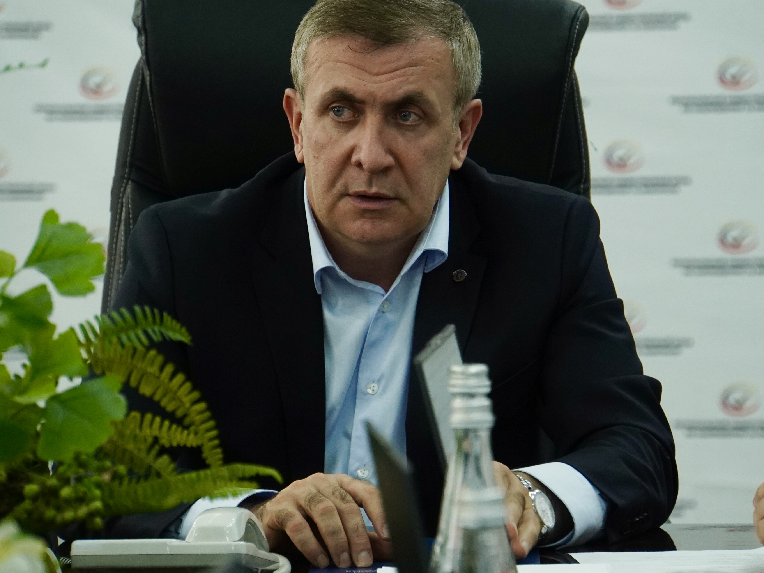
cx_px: 407
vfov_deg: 5.5
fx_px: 5915
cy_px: 287
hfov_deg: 7.4
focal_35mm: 268
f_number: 6.3
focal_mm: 165
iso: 4000
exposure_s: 1/125
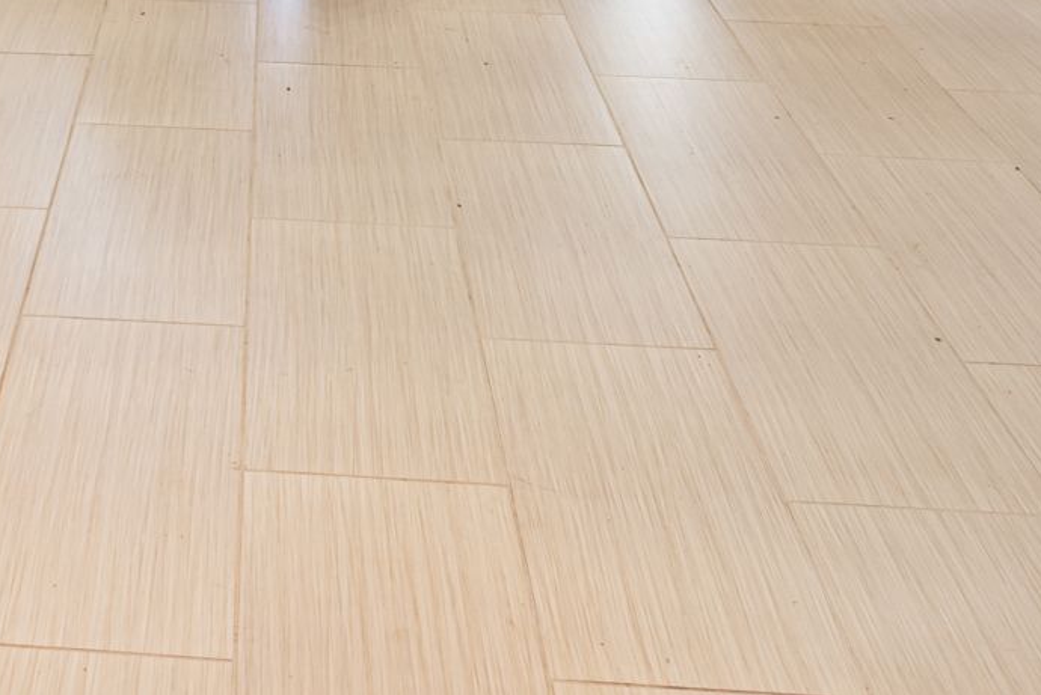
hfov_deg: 32.8
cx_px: 110
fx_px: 1678
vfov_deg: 18.3
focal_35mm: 58
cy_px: -562
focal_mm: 16
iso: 250
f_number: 9
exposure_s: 1/5
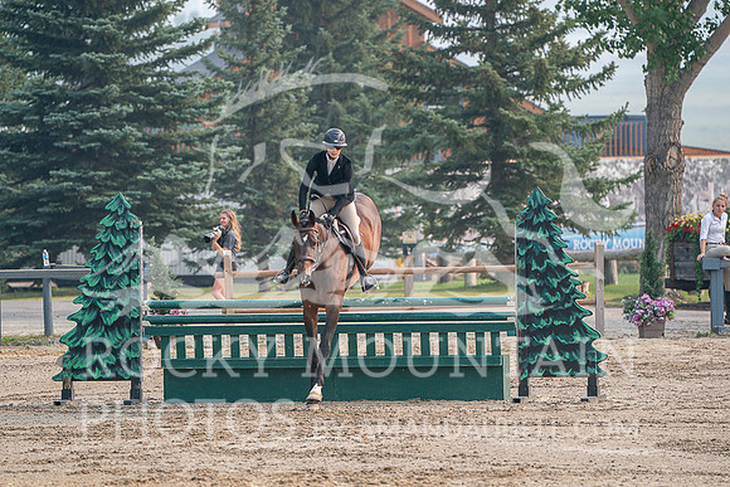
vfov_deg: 4.6
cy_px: 244
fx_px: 6024
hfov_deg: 6.9
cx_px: 365
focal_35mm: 297
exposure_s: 1/640
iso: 500
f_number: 5.6
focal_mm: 297
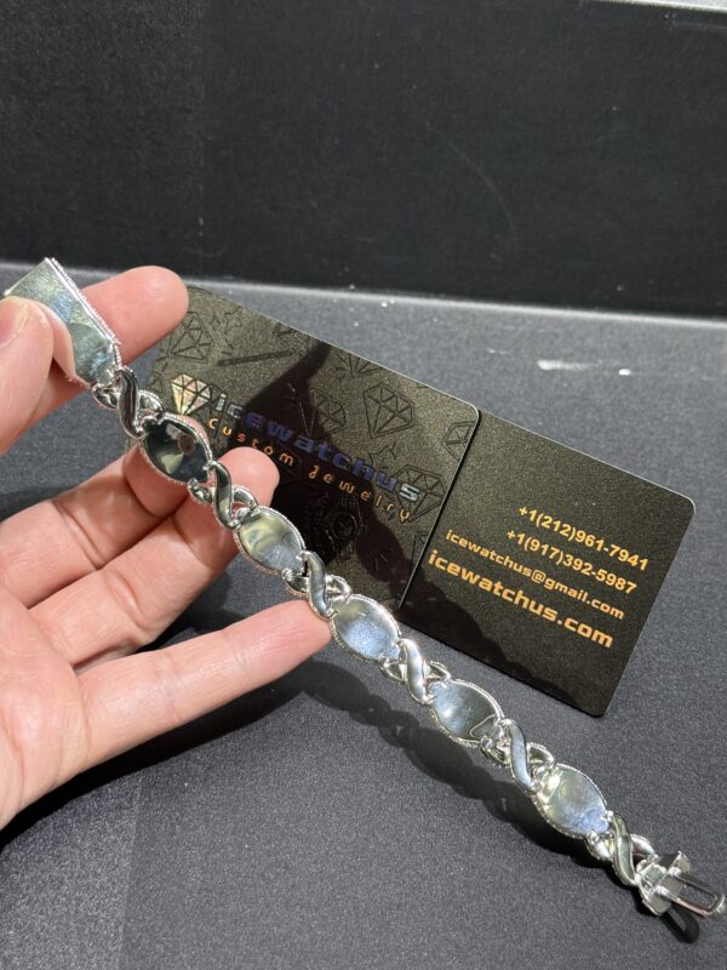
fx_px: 1344
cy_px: 485
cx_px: 364
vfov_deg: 39.7
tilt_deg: -40.2
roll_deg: -8.6
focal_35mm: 48
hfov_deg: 30.3
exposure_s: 1/100
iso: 160
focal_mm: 6.76
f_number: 1.78
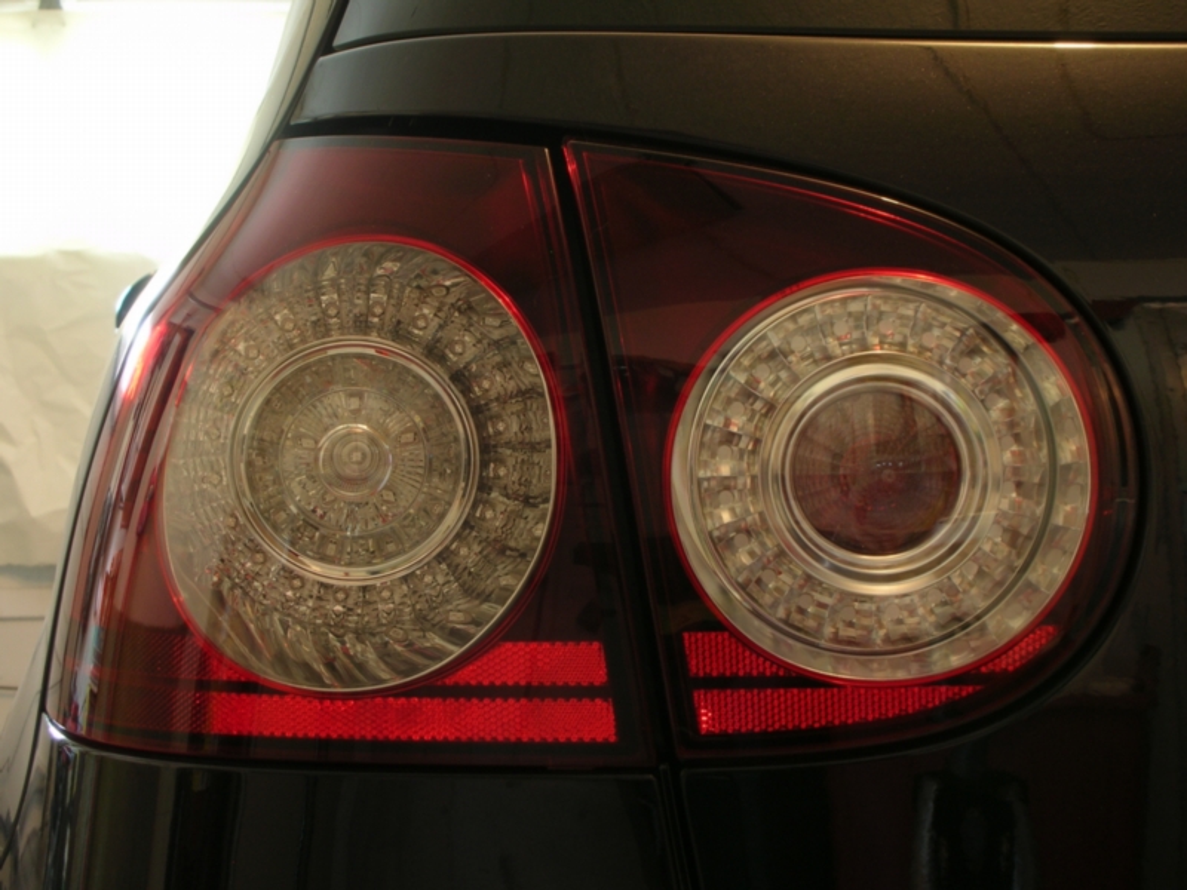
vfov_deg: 20.2
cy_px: 445
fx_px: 2503
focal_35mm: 73
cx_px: 594
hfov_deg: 26.7
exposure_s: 2
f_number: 4.4
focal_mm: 12.2
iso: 50
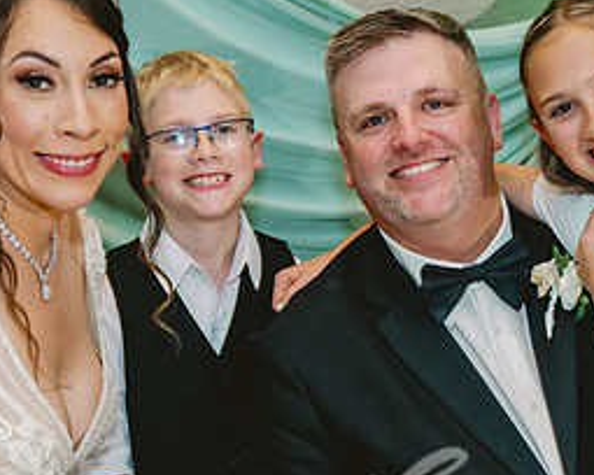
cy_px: 316
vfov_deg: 16.0
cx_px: 333
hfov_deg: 20.0
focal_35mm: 96
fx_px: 1688
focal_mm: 45
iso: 2000
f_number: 2.8
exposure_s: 1/100
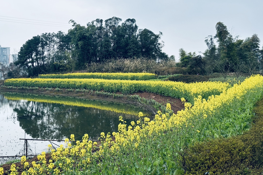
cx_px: 98
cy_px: 59
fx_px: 256
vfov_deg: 37.5
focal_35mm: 35
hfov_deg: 53.8
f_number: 1.6
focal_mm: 5.96
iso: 50
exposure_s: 1/338
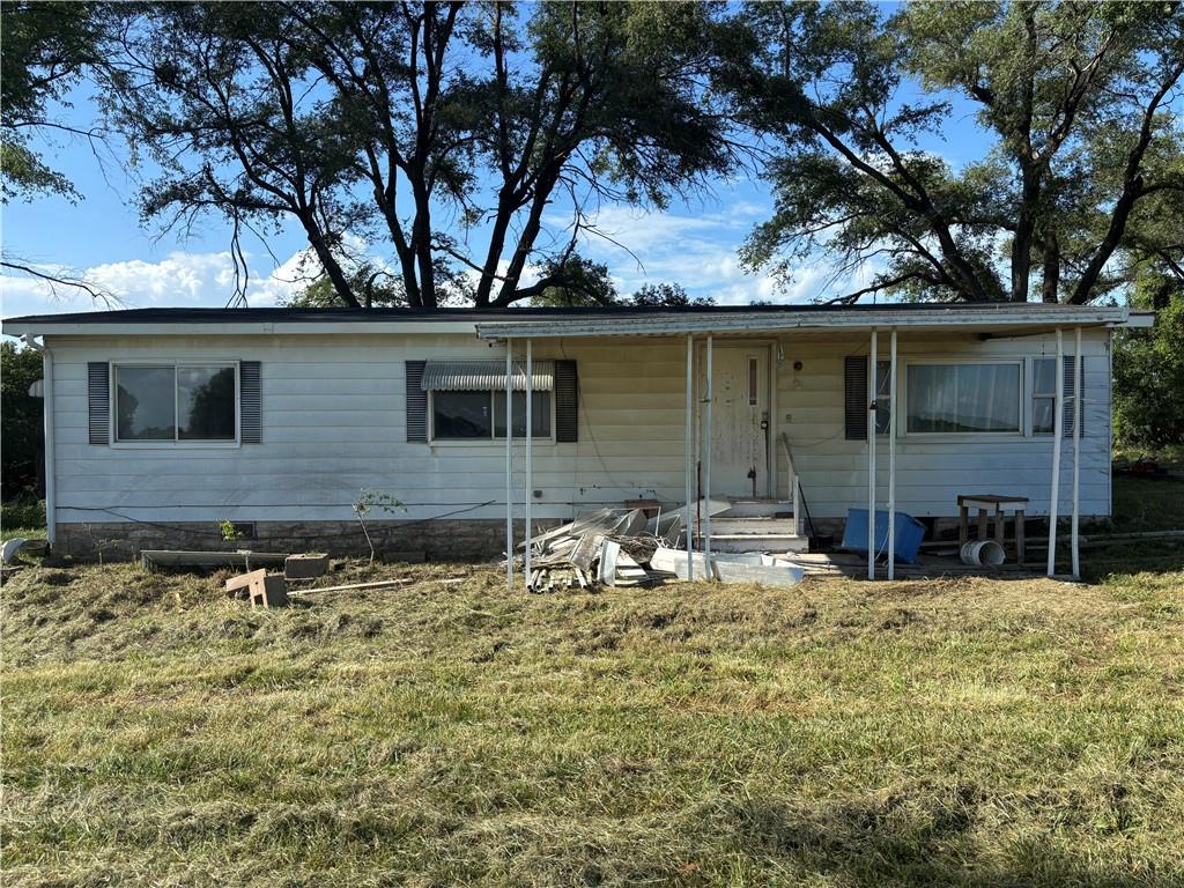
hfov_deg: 67.3
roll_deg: +0.5
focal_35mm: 26
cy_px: 444
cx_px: 592
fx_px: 889
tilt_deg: -2.1
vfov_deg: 53.1
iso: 50
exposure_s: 1/2062
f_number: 1.6
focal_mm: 5.96
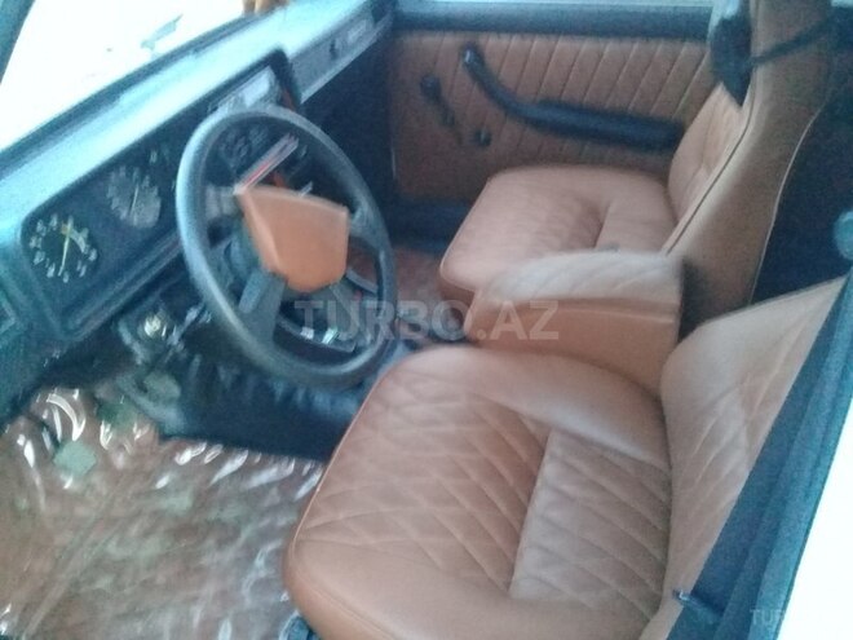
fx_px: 764
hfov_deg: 58.4
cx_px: 426
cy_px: 320
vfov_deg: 45.4
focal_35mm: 31
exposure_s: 1/17
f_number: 2.2
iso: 800
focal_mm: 3.3
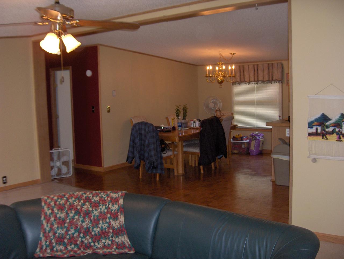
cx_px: 172
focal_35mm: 39
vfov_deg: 36.9
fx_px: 388
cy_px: 130
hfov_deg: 47.8
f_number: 2.8
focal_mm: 8
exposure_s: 1/60
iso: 100
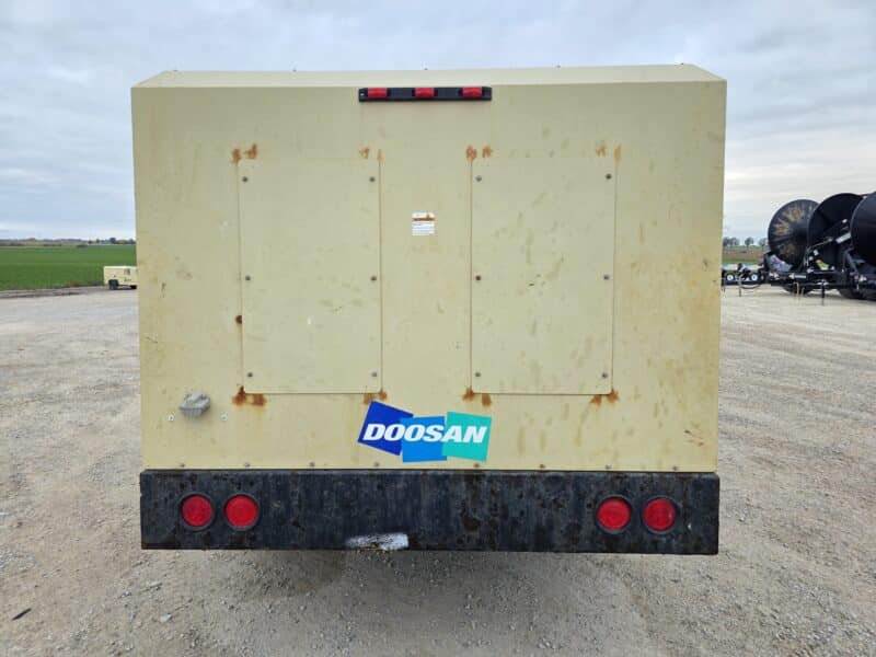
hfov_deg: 73.9
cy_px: 328
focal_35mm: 23
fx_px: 582
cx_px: 438
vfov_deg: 58.9
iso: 40
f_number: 1.7
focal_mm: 6.3
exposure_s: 1/180
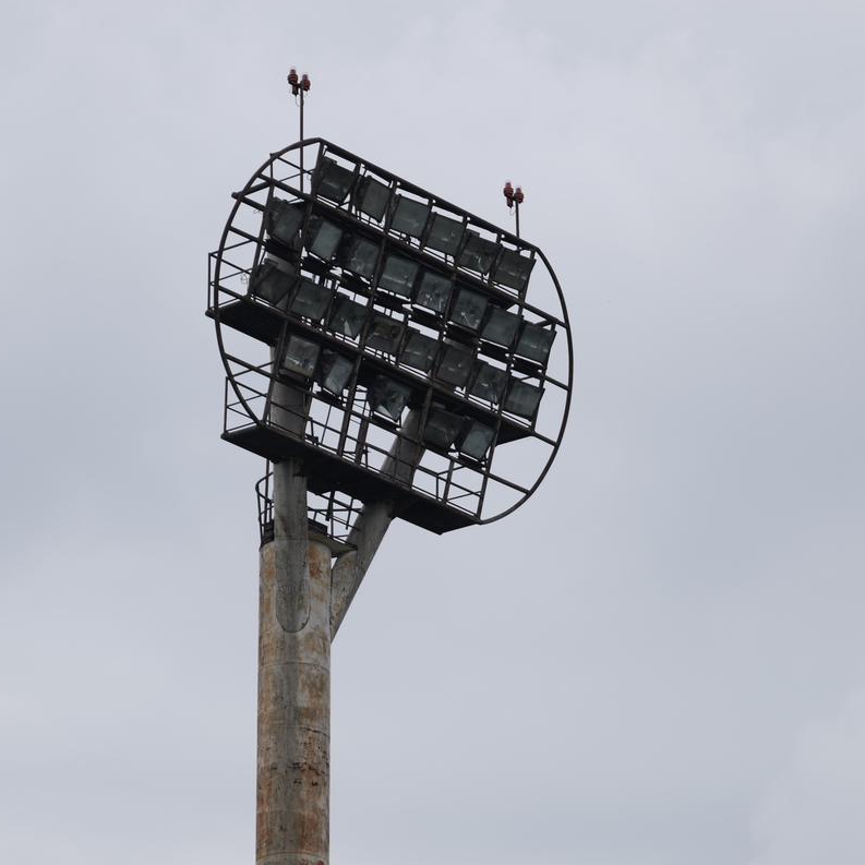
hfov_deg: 12.9
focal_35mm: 135
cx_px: 453
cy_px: 430
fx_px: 3817
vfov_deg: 12.9
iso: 50
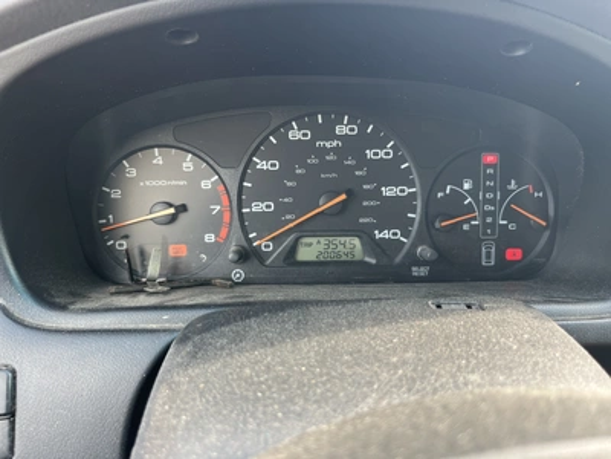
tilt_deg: -26.5
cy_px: 230
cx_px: 306
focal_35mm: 26
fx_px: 459
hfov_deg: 67.3
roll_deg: -0.1
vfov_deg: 53.1
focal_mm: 5.1
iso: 64
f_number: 1.6
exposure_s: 1/122
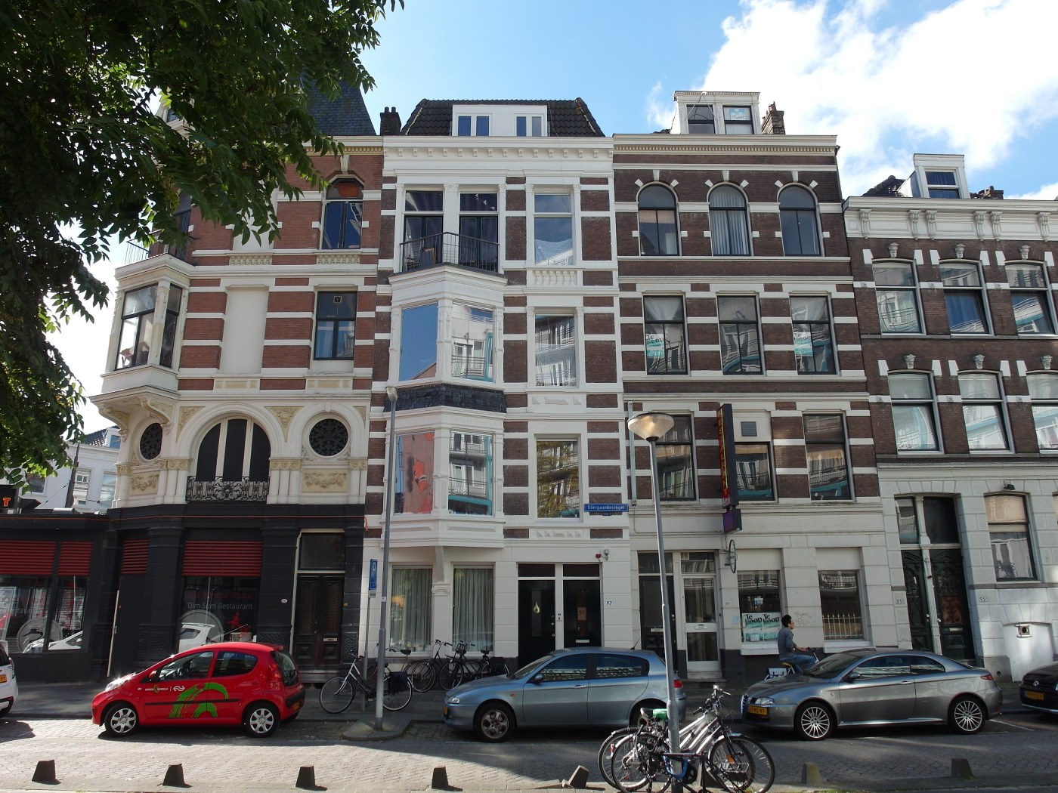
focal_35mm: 24
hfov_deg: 71.6
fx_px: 734
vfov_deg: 56.8
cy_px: 396
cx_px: 529
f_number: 2.8
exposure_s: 1/750
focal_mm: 5.2
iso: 80
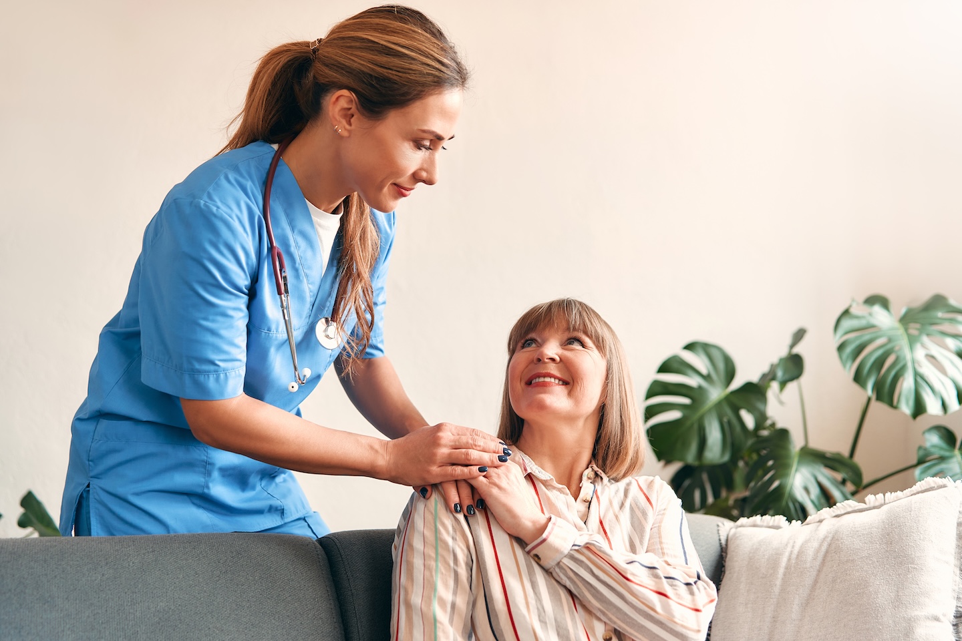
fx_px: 935
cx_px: 481
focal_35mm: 35
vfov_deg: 37.9
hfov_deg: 54.4
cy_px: 320
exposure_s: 1/100
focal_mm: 35
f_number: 2
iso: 640
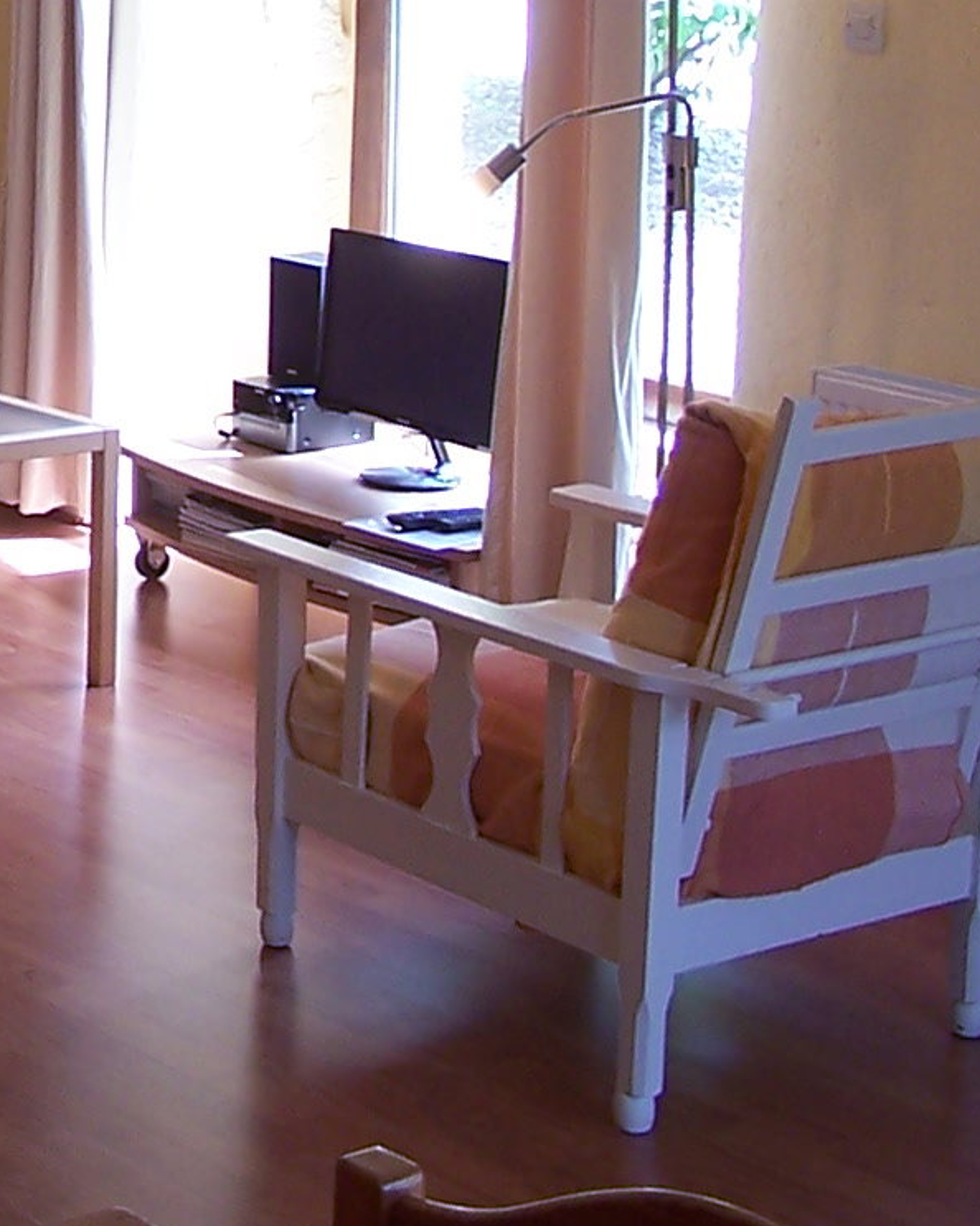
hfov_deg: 13.0
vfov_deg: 16.3
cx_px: -295
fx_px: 4171
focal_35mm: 115
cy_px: -56
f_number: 2.8
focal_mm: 6.3
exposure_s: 1/30
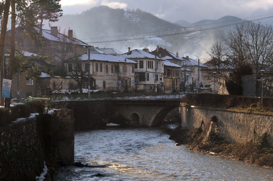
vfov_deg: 13.0
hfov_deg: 19.5
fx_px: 795
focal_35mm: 105
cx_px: 136
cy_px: 90
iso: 400
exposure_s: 1/640
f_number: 11
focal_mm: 105
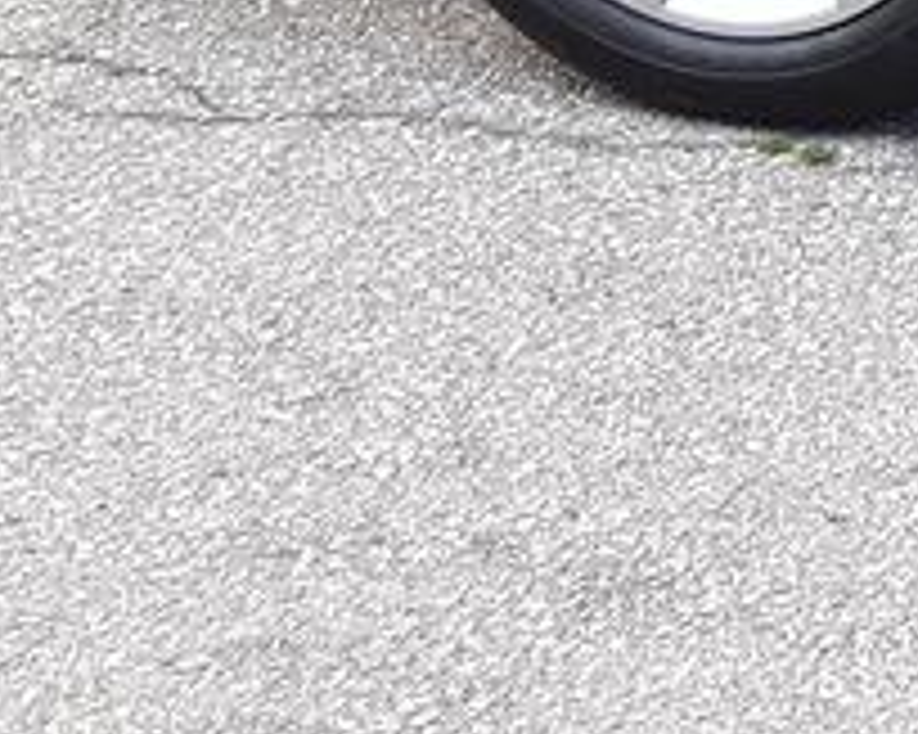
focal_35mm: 190
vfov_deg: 8.0
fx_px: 5160
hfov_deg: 8.8
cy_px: -396
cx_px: 2502
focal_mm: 3.7
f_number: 1.9
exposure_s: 1/172
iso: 40
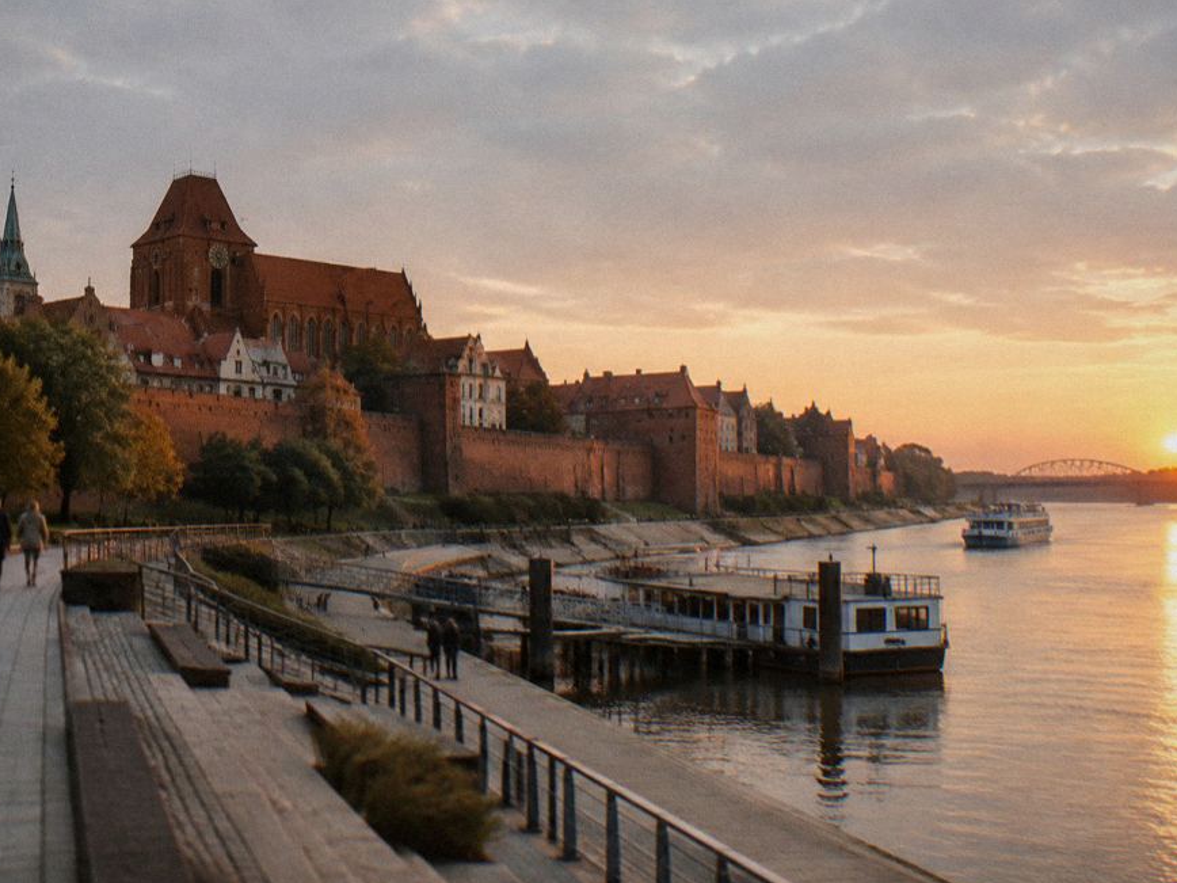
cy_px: 449
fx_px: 1054
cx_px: 570
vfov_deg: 45.4
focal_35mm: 31
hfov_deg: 58.3
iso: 320
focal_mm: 28
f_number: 7.1
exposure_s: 1/800
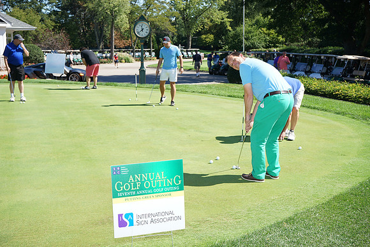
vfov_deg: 28.7
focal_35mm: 47
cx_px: 185
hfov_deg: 41.9
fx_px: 483
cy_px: 124
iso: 200
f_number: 9
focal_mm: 47
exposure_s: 1/200
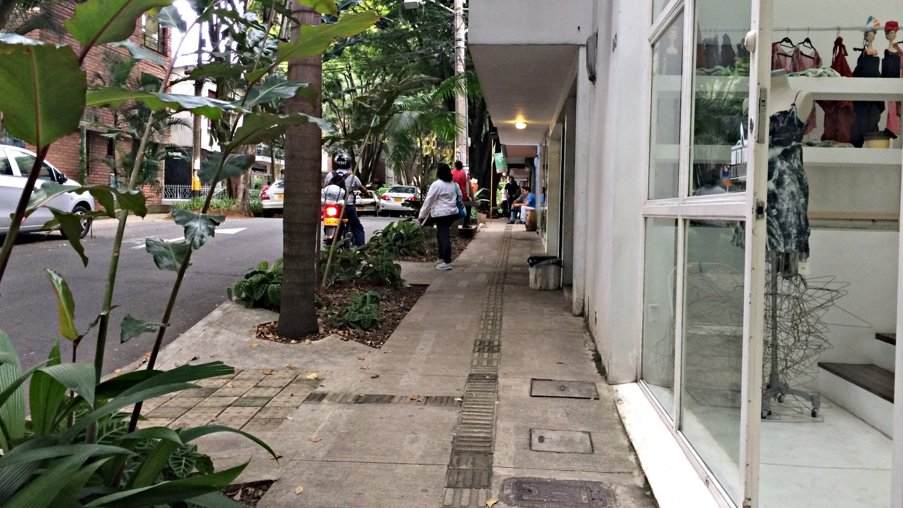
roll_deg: -1.3
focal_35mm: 32
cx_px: 448
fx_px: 766
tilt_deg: +0.3
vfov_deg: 36.6
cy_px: 213
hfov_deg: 61.0
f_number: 2.2
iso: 64
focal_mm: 4.15
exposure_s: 1/30
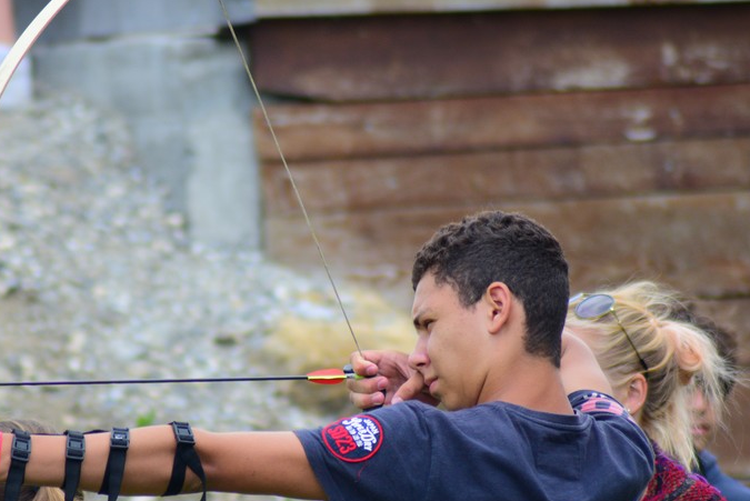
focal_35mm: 523
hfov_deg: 3.9
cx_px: 289
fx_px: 10902
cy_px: 373
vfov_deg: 2.6
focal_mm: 230
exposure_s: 1/1000
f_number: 5
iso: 560
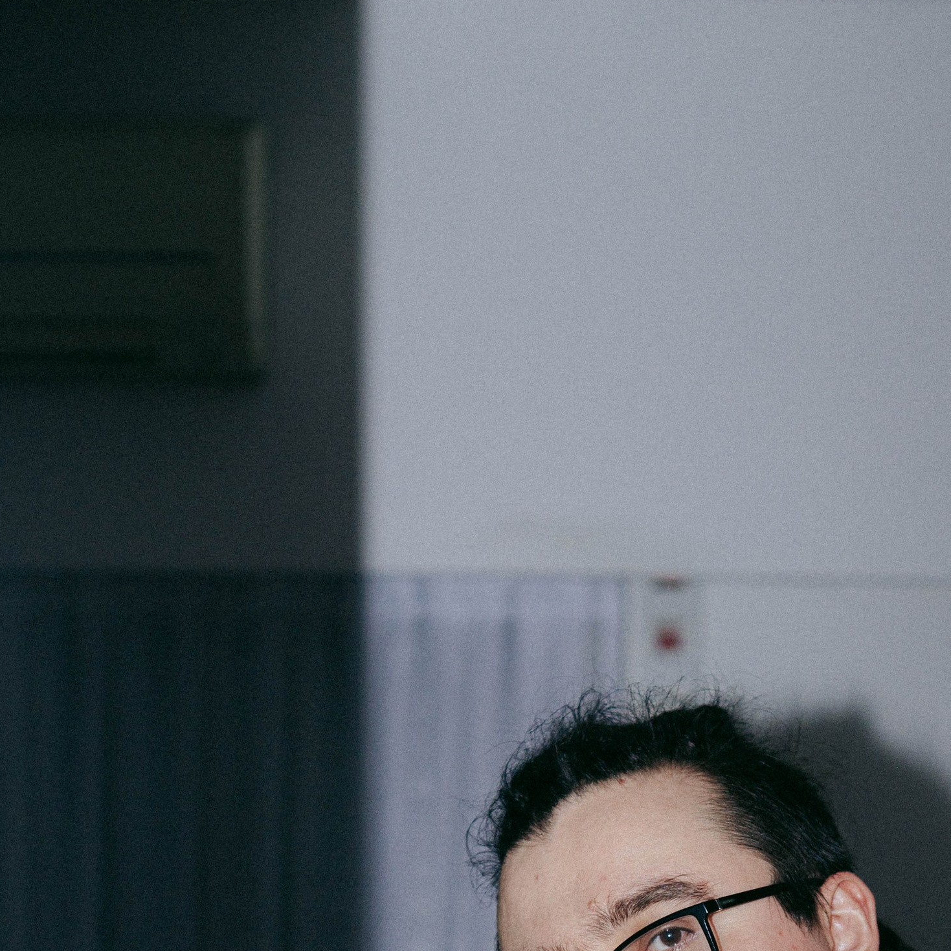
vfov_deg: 15.2
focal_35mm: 111
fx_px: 3450
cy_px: 1111
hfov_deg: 15.6
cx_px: 742
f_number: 3.2
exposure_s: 1/250
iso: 125
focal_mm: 50
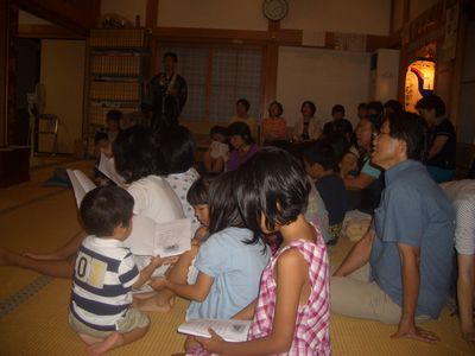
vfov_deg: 40.7
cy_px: 178
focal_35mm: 35
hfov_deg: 52.6
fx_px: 480
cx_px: 238
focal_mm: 5.8
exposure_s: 1/60
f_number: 2.6
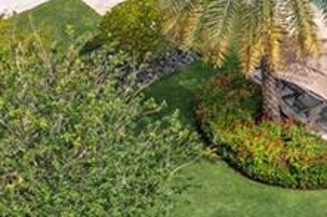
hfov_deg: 15.2
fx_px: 1180
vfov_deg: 10.4
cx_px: 401
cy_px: -26
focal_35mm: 130
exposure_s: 1/2500
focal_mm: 10.26
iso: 100
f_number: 3.2
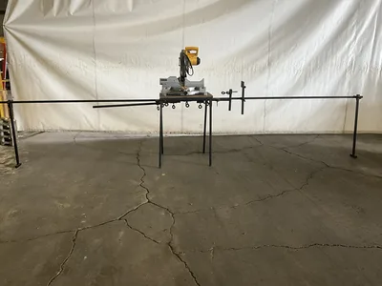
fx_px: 320
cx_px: 191
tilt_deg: -14.2
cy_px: 143
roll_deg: -0.7
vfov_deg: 48.2
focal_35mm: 29
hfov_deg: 61.7
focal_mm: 3
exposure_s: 1/60
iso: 80
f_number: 1.8
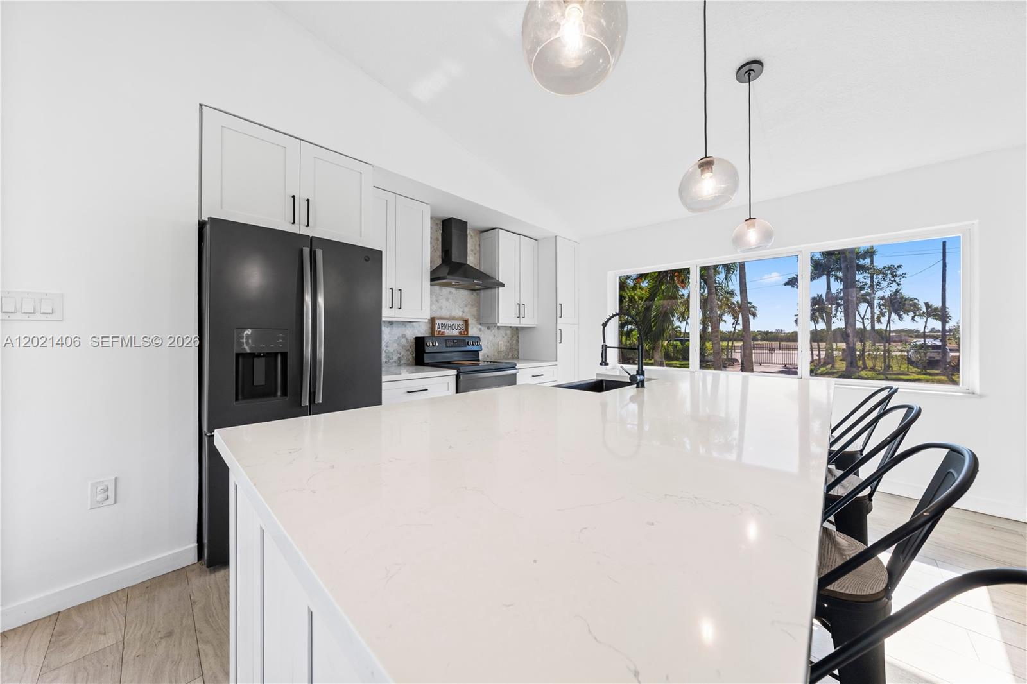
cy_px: 342
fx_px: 342
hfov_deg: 112.6
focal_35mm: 12
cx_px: 514
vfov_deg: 90.0
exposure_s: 1/8
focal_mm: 12
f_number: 7.1
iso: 320
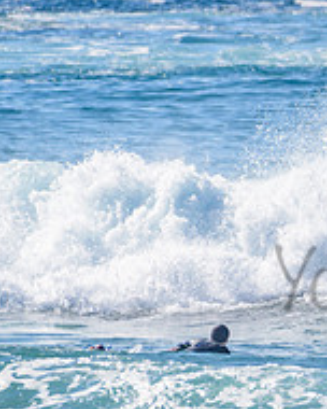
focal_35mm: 1759
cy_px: 232
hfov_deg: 0.9
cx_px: 638
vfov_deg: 1.1
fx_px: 21279
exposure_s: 1/4000
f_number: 5.6
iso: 250
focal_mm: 500
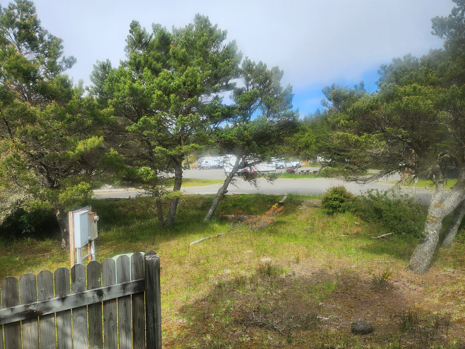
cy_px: 174
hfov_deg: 73.9
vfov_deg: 58.9
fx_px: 309
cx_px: 232
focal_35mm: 23
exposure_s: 1/238
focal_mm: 5.4
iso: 20
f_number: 1.8
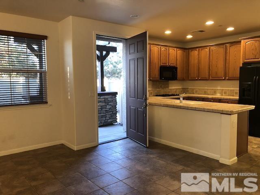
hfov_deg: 63.4
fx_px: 210
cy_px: 98
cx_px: 130
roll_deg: +1.3
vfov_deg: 49.7
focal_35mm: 28
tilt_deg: -5.4
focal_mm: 4
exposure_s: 1/15
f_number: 1.8
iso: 40
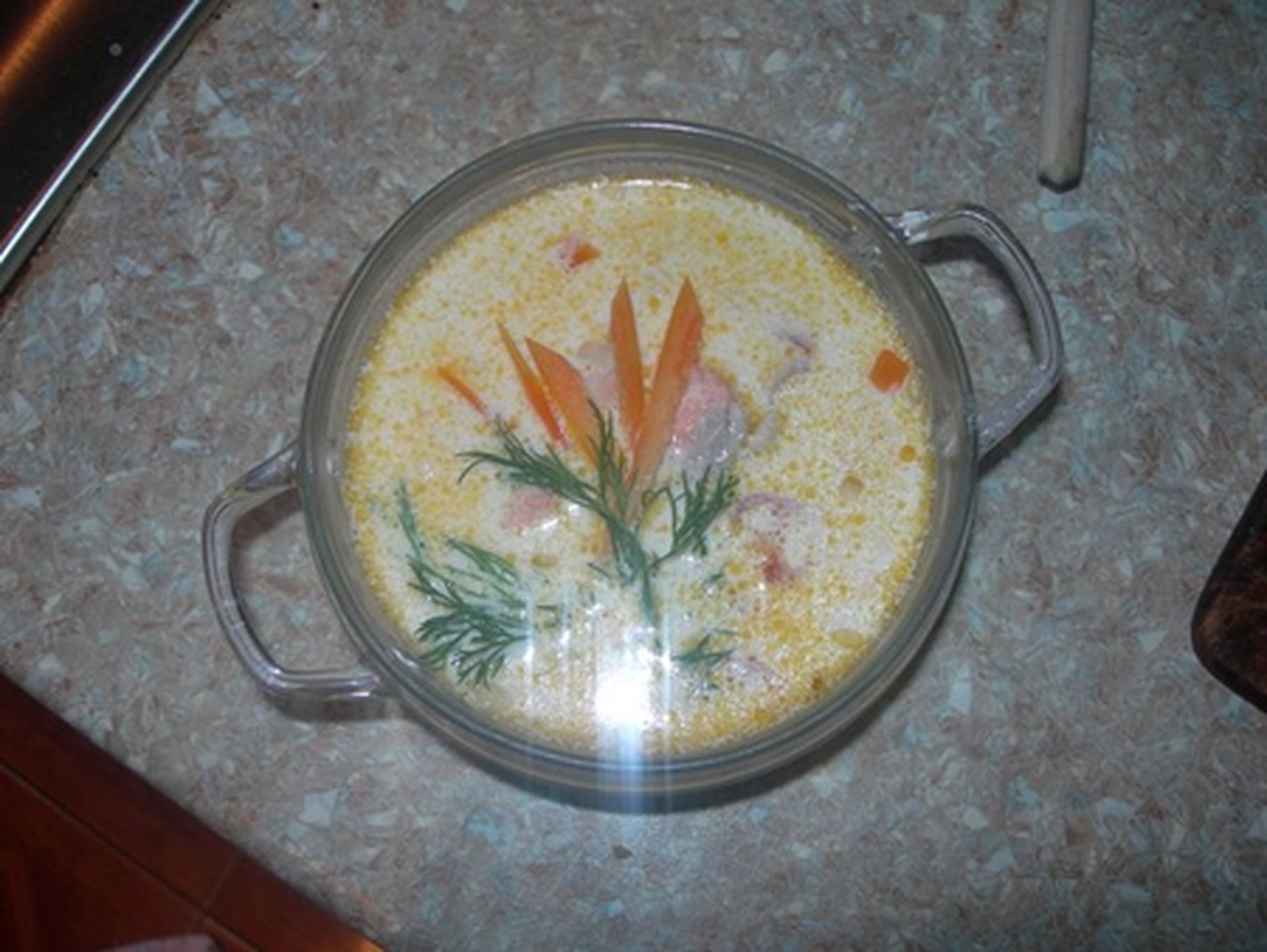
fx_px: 1392
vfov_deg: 37.8
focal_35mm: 38
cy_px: 476
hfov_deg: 49.0
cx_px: 634
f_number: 2.8
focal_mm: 7.8
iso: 50
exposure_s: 1/60.1
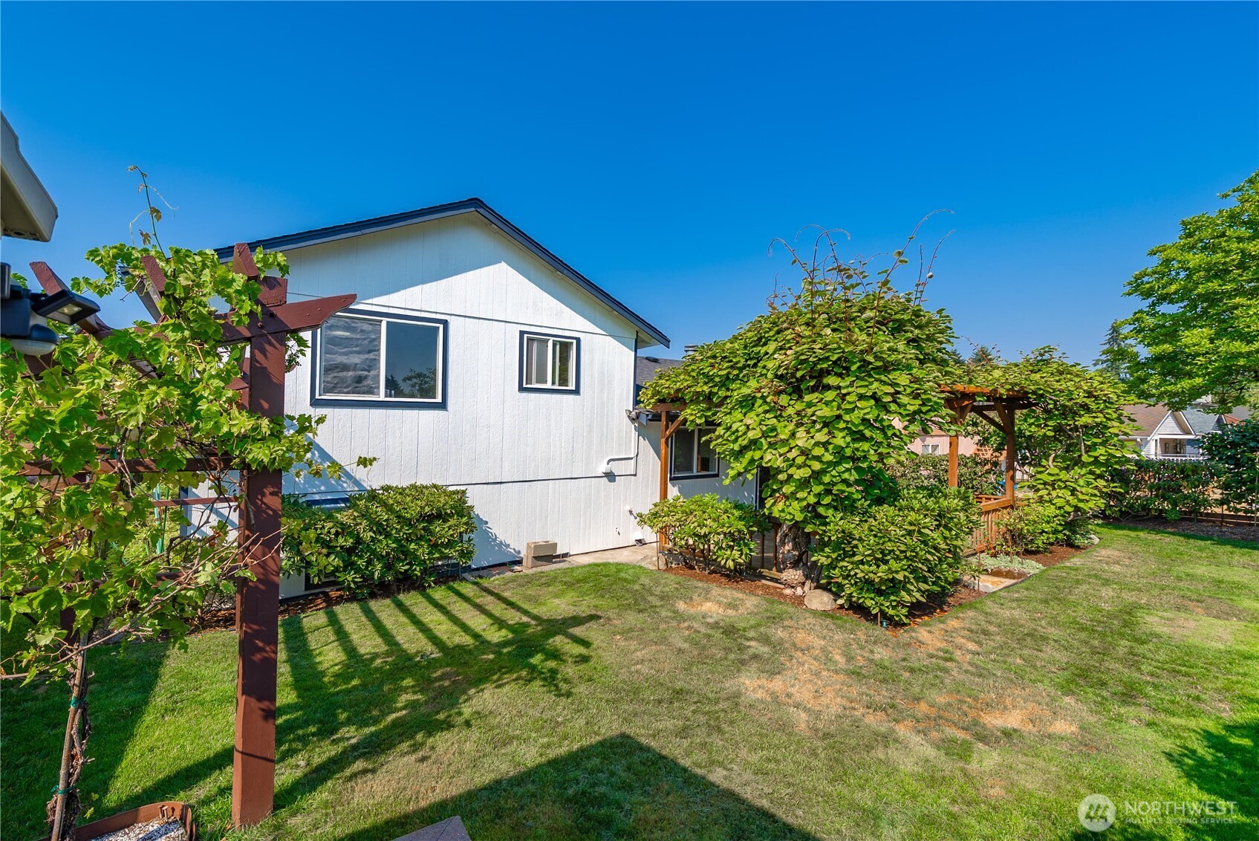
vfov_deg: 90.1
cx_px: 630
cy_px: 420
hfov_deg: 112.6
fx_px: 420
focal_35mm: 12
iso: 80
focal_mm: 12
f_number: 7.1
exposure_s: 1/200
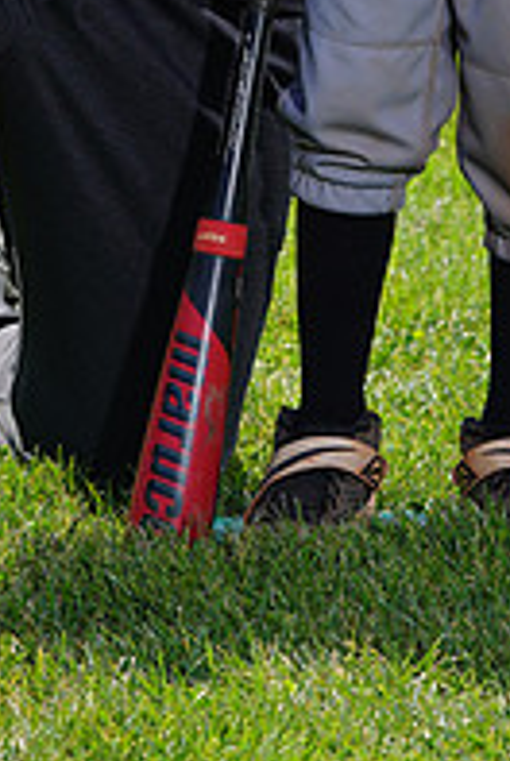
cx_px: 172
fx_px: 7538
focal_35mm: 356
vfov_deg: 5.7
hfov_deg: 3.9
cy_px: -270
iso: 100
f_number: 8
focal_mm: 121
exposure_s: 1/250
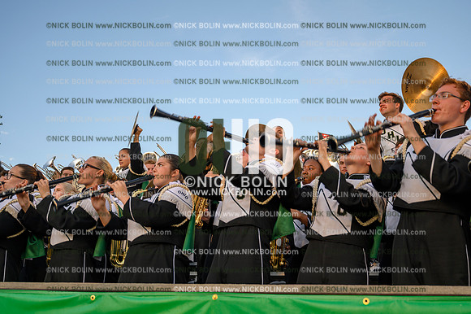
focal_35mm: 41
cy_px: 157
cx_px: 236
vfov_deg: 32.6
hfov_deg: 47.4
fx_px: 536
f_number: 4
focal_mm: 41
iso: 100
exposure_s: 1/125
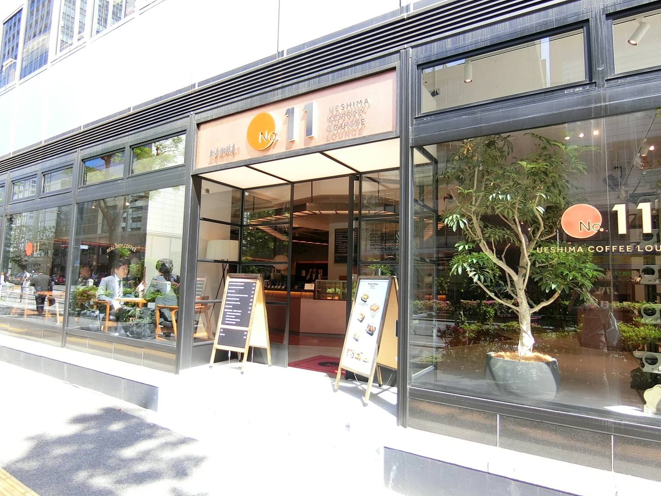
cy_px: 246
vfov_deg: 63.4
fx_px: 401
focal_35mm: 21
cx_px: 316
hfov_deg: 78.9
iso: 80
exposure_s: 1/160
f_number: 2.7
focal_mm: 4.06
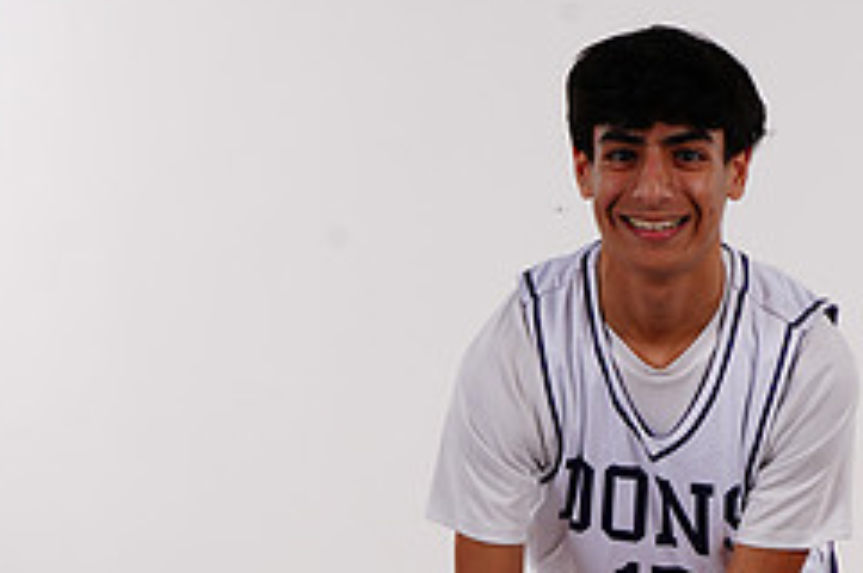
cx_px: 639
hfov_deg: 9.0
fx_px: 5482
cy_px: 870
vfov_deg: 5.9
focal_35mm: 229
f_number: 10
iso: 200
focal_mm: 95
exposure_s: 1/500
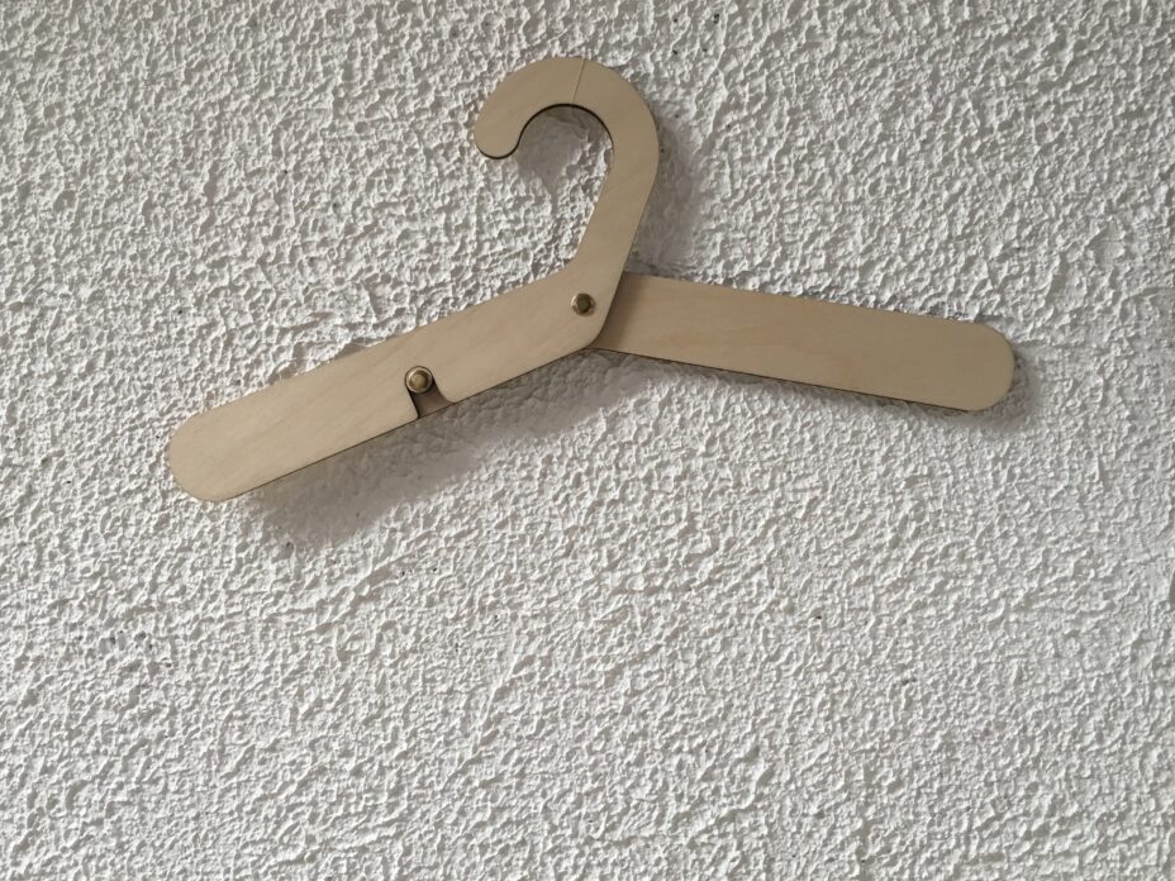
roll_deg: +1.2
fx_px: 1086
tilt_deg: -4.5
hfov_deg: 56.8
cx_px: 599
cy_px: 427
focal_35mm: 32
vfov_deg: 44.2
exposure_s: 1/33
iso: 40
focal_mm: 4.15
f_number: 2.2
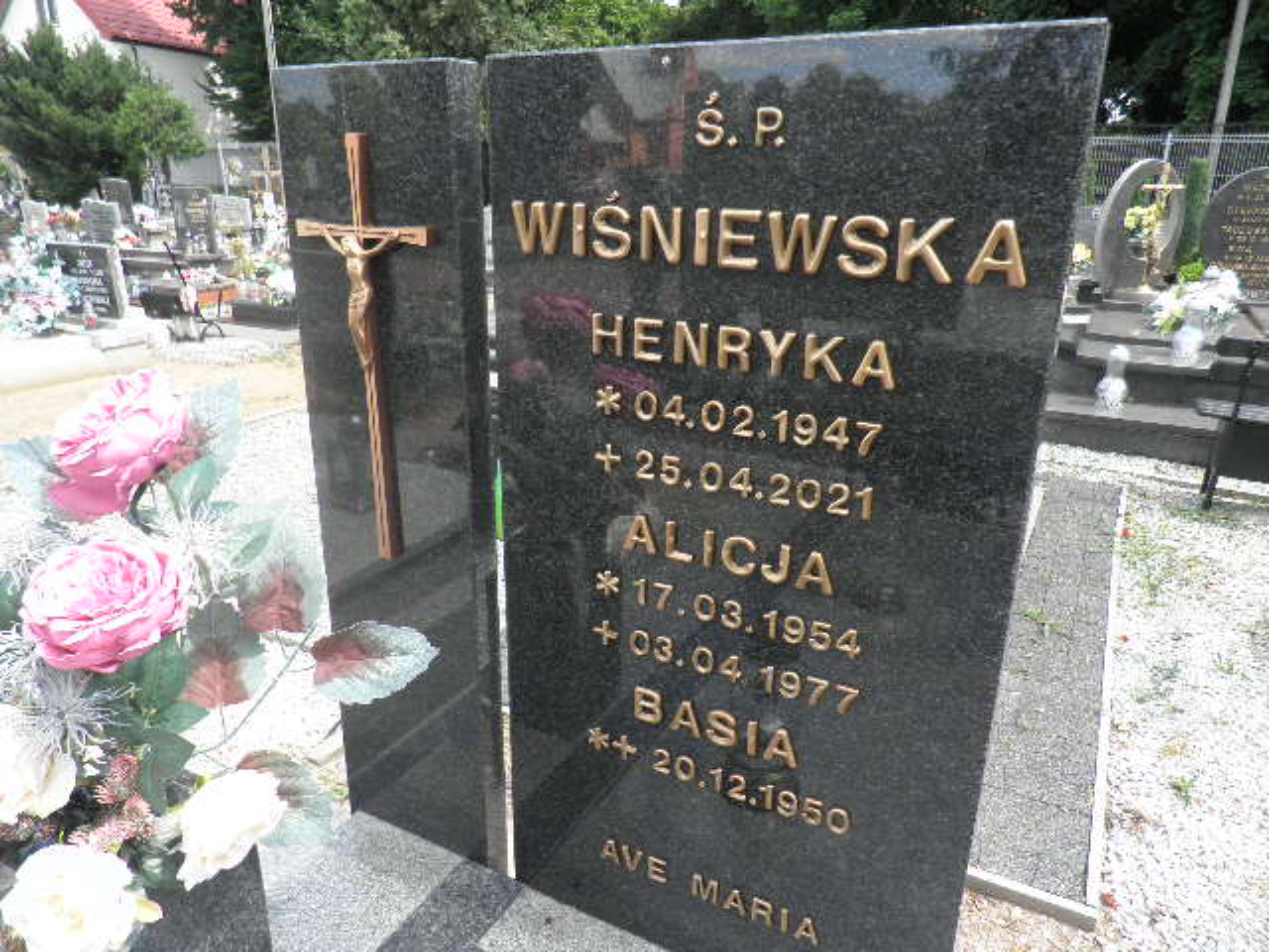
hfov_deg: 71.6
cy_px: 476
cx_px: 634
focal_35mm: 24
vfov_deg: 56.8
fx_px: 880
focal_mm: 4.3
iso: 64
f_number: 3.3
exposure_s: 1/160
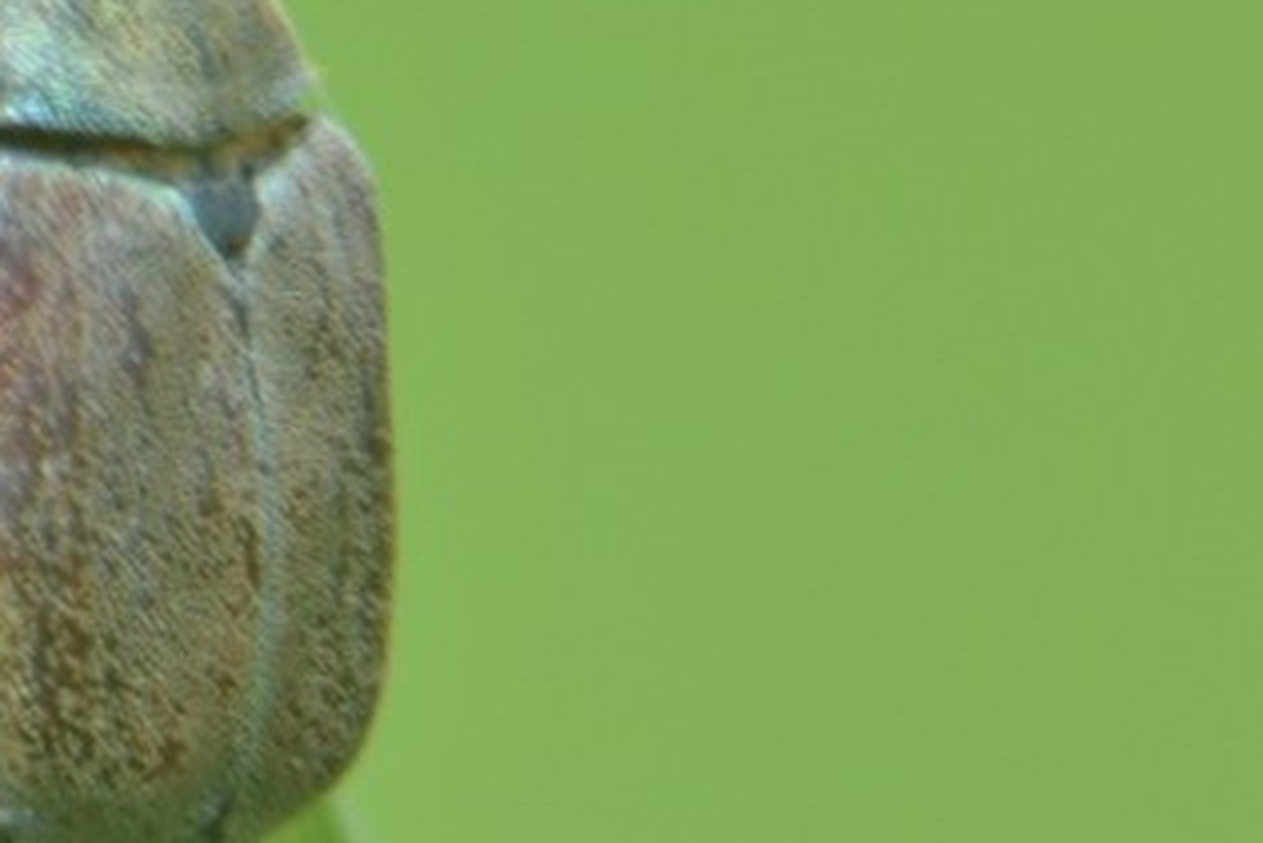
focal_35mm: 910
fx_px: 31939
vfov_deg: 1.5
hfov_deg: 2.3
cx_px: 72
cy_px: 491
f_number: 8
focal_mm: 200
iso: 200
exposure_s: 1/125
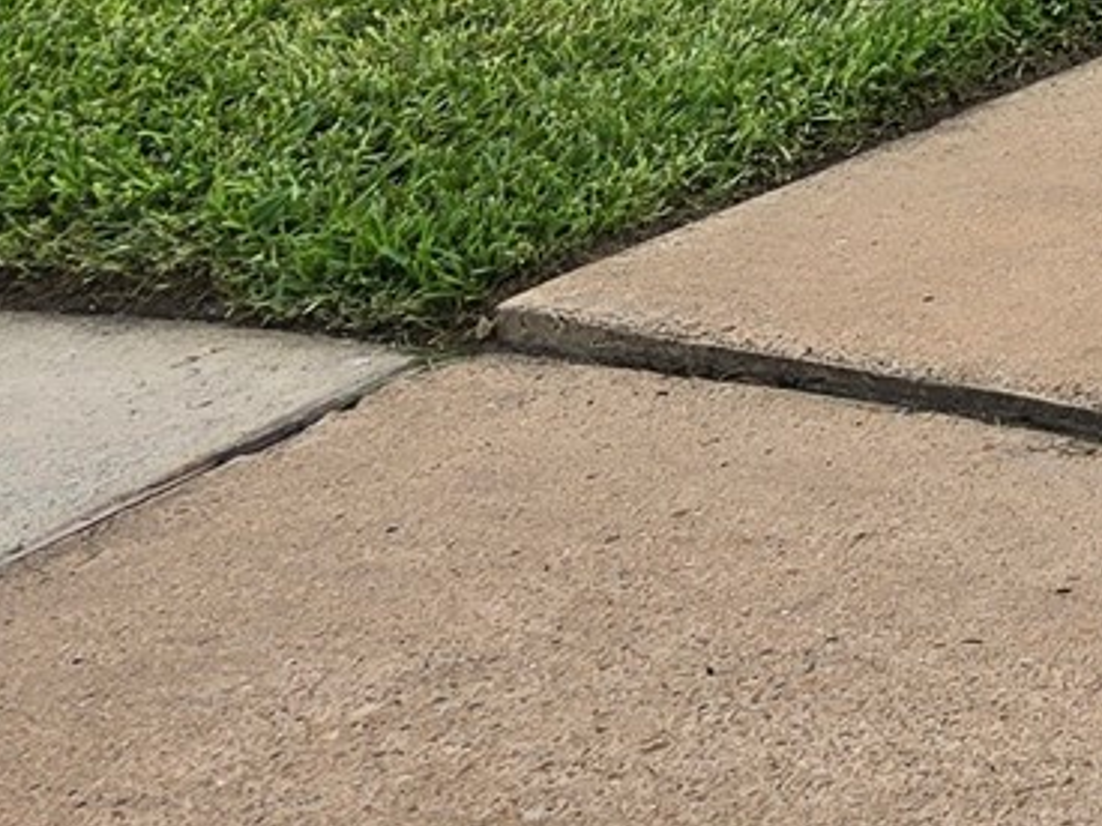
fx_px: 4075
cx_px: 2863
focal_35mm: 128
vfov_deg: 10.0
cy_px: -1203
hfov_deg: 11.7
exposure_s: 1/180
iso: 12
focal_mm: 6.3
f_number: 1.7
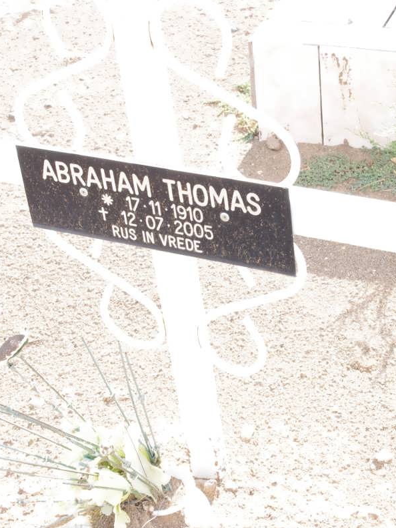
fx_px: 1265
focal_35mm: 83
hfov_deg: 17.8
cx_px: 205
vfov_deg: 23.5
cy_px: 265
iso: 800
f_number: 11
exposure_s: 1/125
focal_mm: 37.5
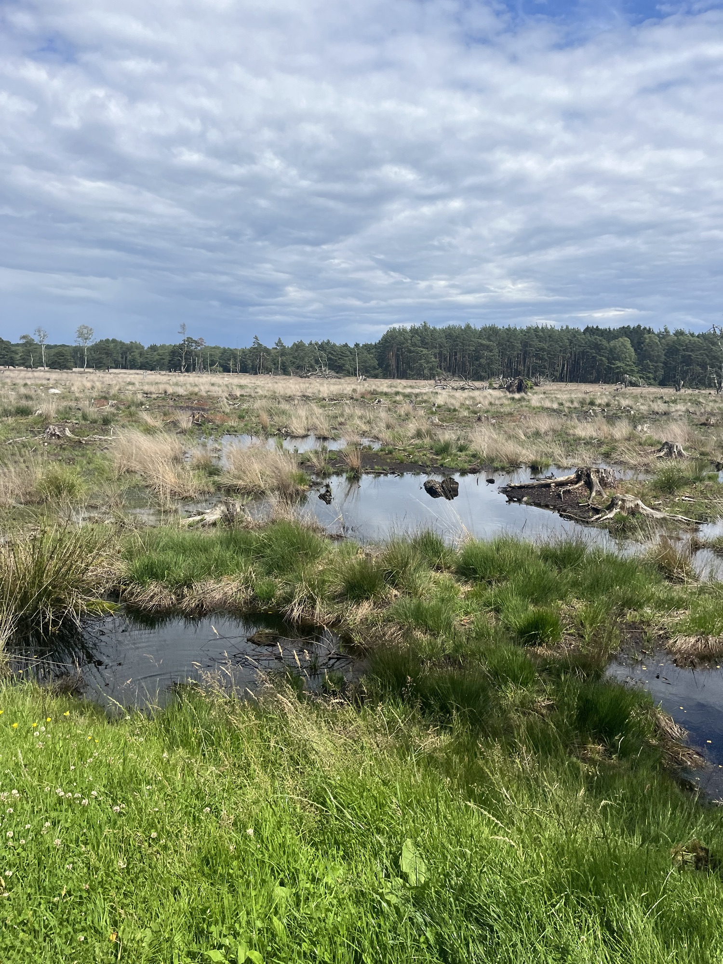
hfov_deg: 53.1
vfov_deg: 67.3
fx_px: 724
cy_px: 482
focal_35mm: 26
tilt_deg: -4.3
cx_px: 362
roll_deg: +0.6
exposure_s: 1/4149
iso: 50
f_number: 1.6
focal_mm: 5.1
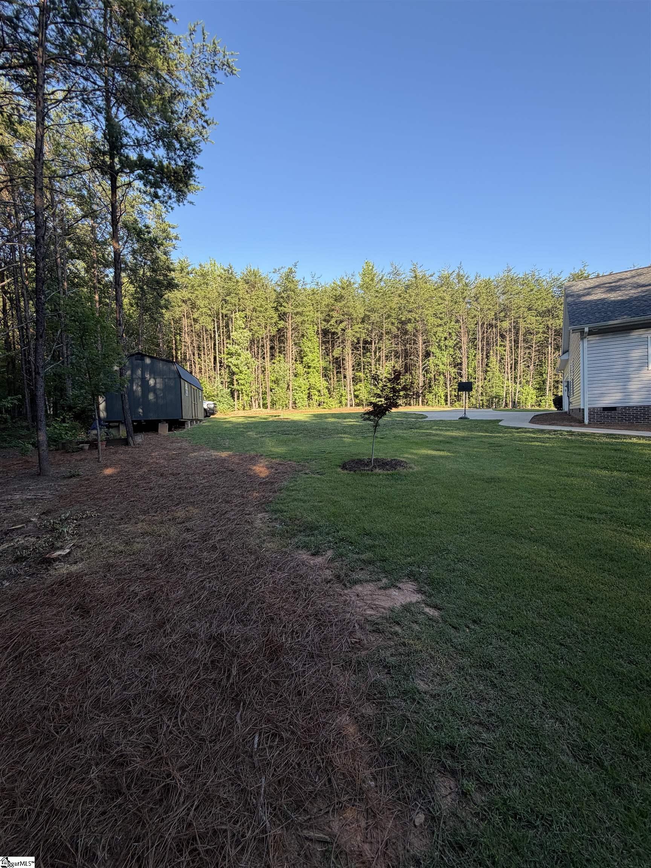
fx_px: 351
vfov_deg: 102.1
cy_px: 434
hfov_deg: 85.7
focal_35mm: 14
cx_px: 326
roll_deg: +2.2
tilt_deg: -1.1
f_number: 2.2
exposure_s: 1/318
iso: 50
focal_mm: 2.22
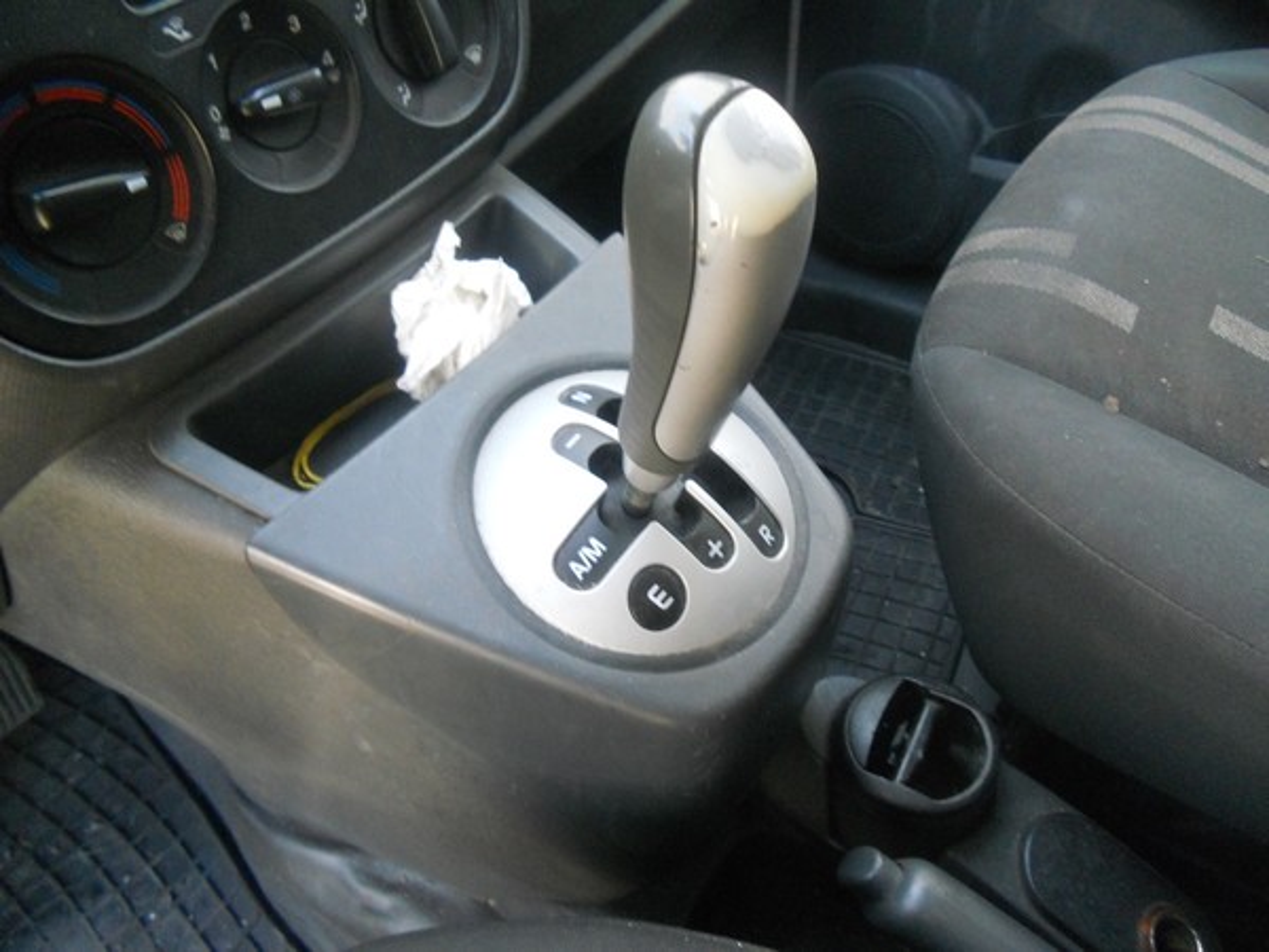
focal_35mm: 27
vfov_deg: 51.4
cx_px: 634
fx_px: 990
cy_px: 476
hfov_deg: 65.3
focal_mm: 4.9
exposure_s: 1/30
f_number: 3.2
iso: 320
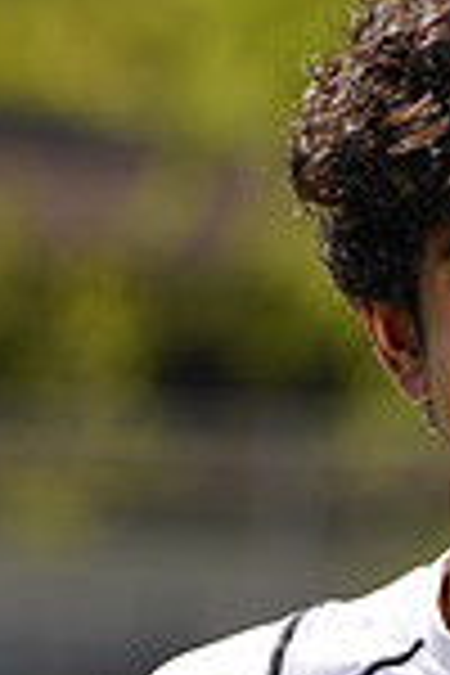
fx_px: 18992
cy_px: 860
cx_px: 601
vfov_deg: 2.0
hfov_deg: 1.4
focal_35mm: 1013
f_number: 7.1
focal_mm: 262
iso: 64
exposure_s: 1/200
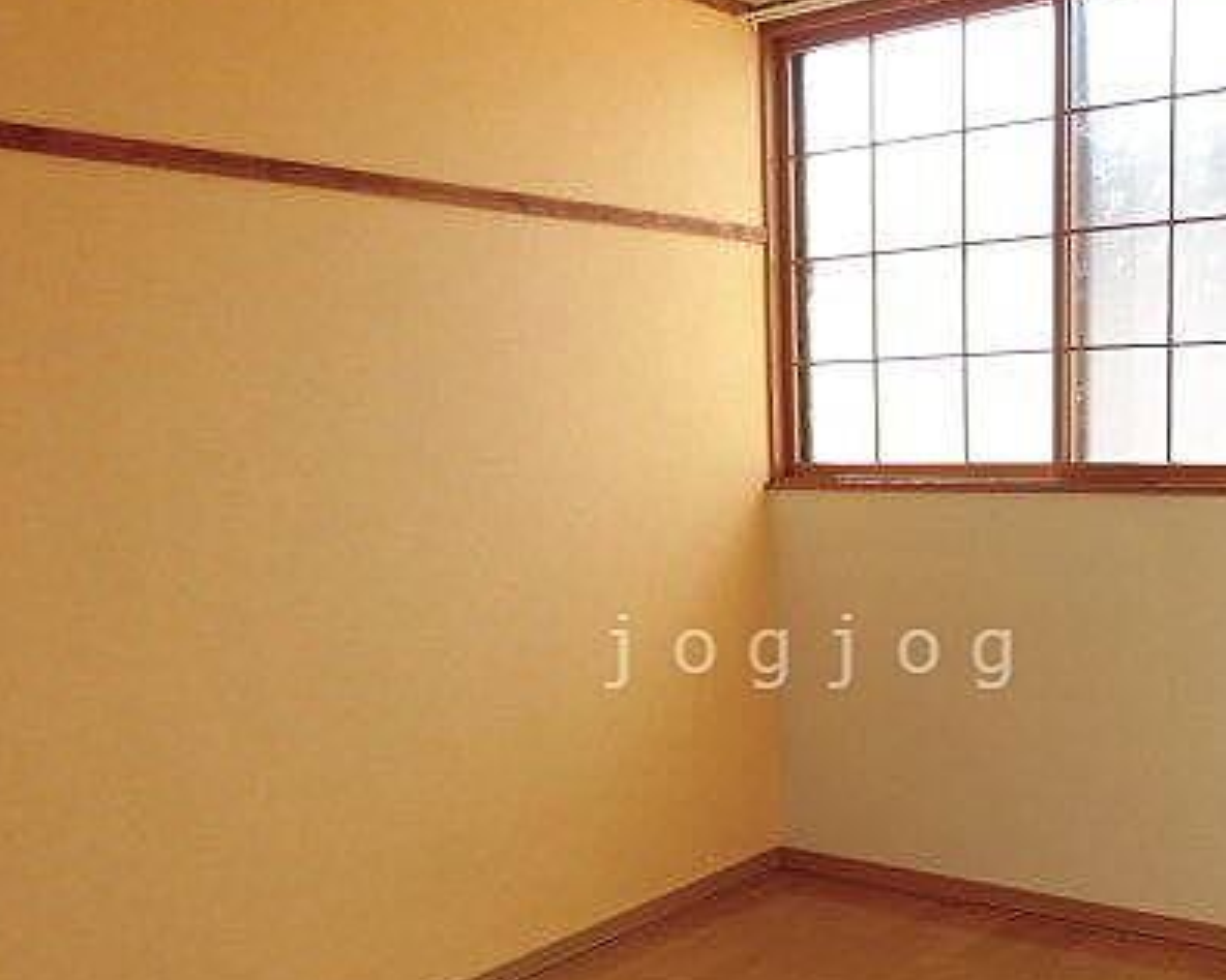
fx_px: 1379
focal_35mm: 38
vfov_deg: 38.7
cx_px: 816
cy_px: 651
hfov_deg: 47.2
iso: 100
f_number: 3.1
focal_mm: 4.3
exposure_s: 1/100
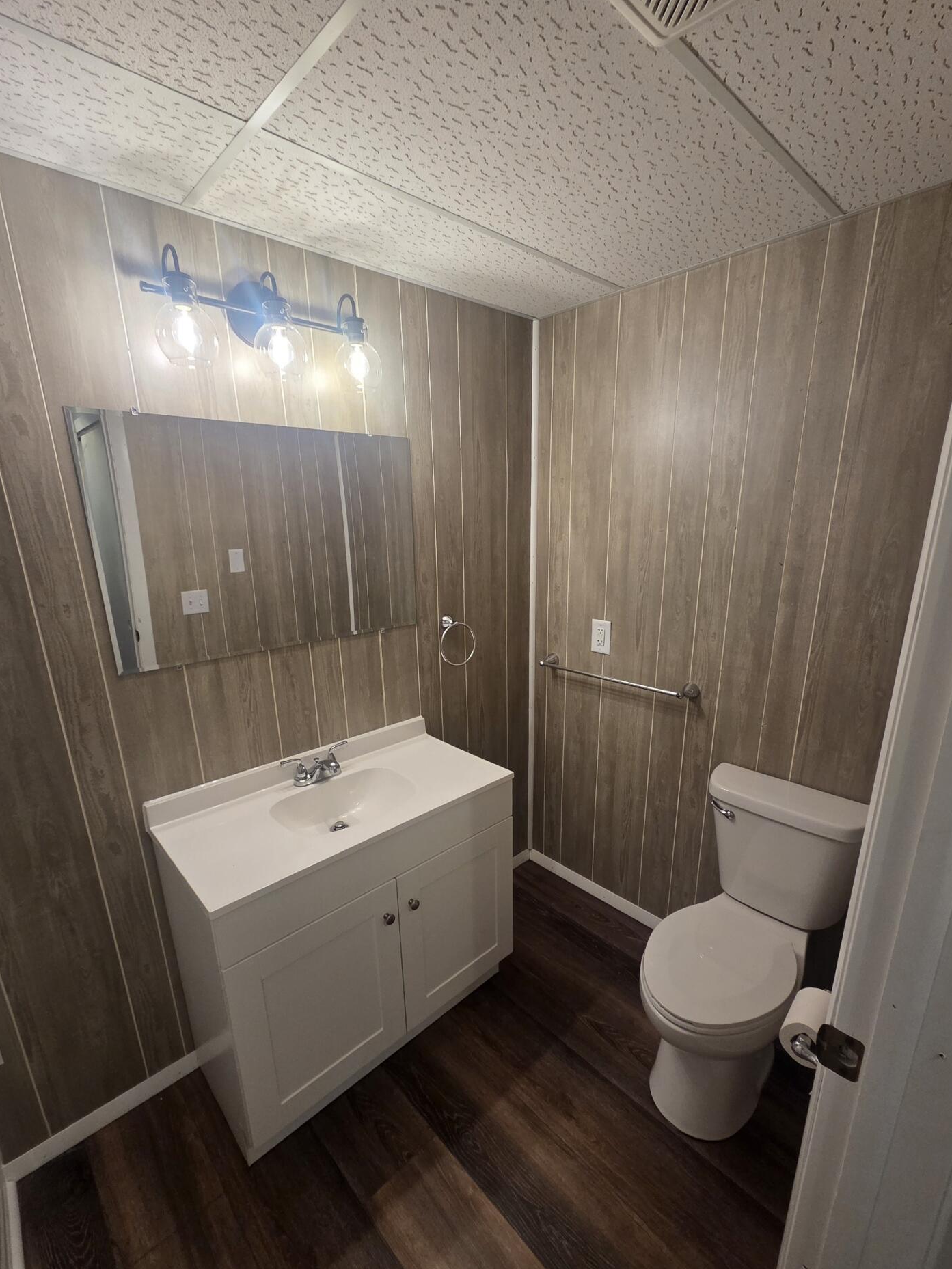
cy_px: 668
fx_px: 513
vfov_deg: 102.0
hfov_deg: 85.7
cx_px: 477
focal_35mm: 14
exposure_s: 1/60.2
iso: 200
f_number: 2.2
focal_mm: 2.2
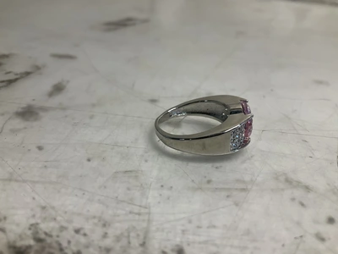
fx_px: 283
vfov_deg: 48.2
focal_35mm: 29
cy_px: 127
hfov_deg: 61.7
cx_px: 169
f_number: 1.8
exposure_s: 1/120
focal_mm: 3
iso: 50
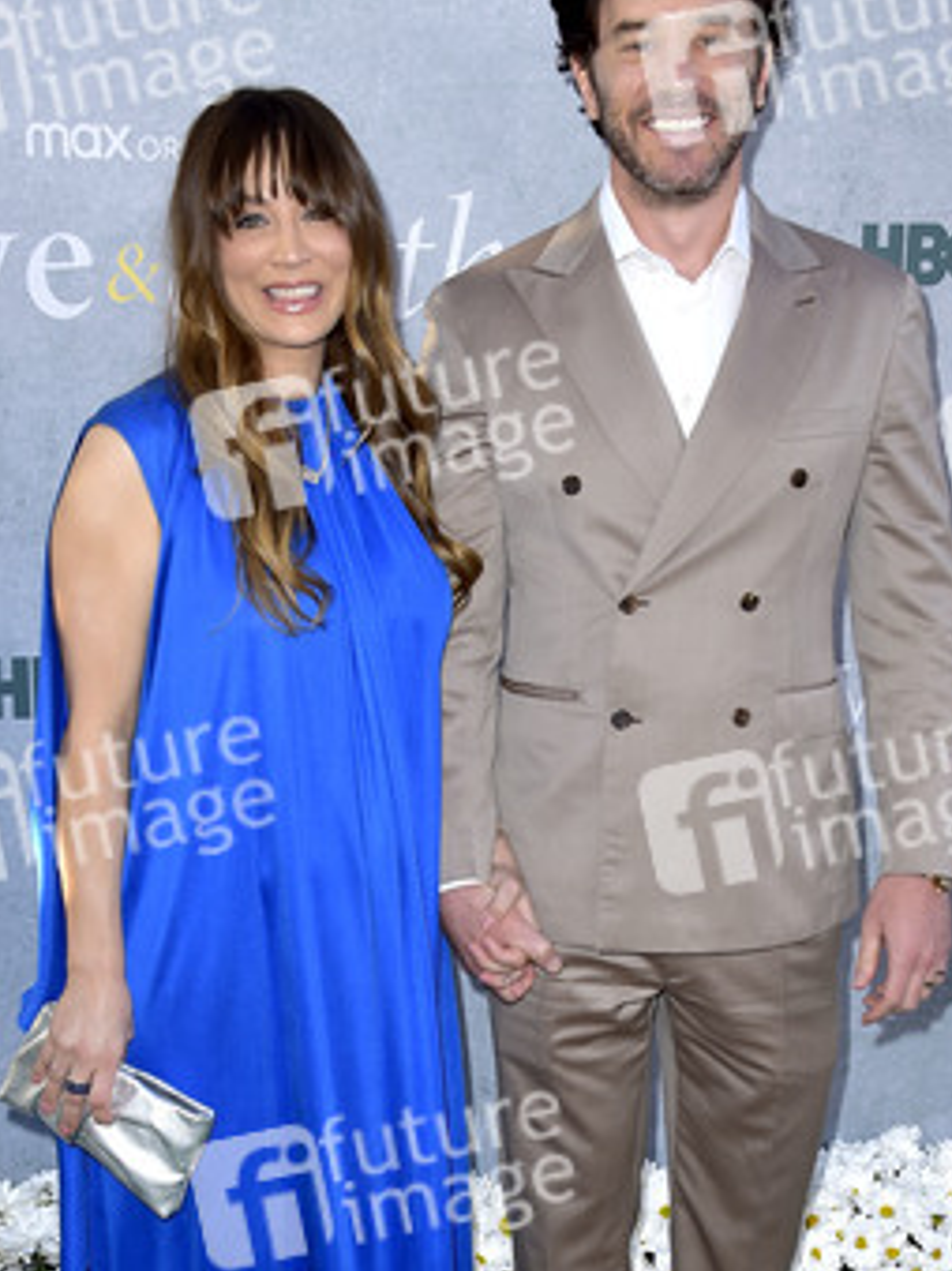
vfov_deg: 38.2
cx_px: 493
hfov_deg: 29.1
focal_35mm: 50
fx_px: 1835
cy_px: 619
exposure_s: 1/250
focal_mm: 44
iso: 250
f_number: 6.3
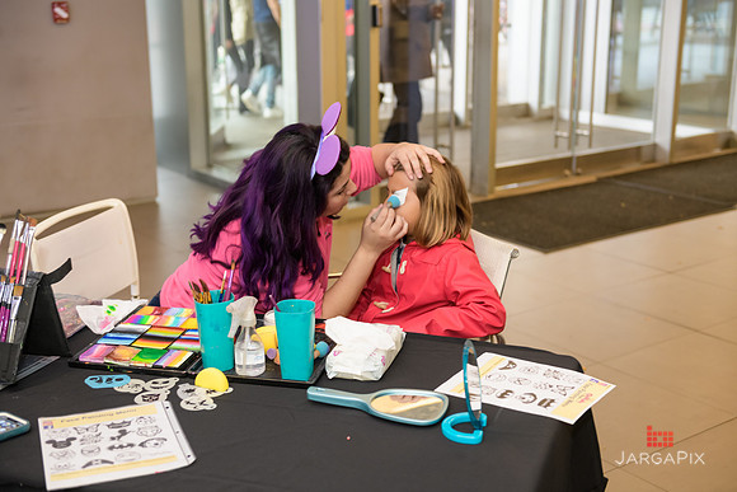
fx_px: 983
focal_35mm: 48
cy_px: 246
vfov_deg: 28.1
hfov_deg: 41.1
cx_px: 368
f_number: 3.2
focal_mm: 48
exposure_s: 1/125
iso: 1000
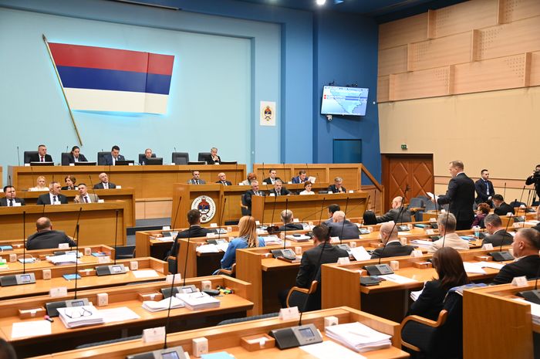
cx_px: 270
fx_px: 659
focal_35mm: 44
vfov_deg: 30.4
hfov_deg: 44.5
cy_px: 180
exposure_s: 1/200
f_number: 4.5
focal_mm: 44
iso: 5000
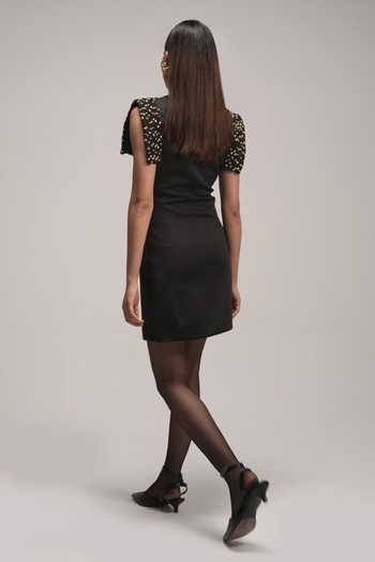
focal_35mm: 51
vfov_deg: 38.8
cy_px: 281
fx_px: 798
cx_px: 188
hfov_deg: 26.4
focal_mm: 51.1
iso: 800
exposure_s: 1/160
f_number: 4.5
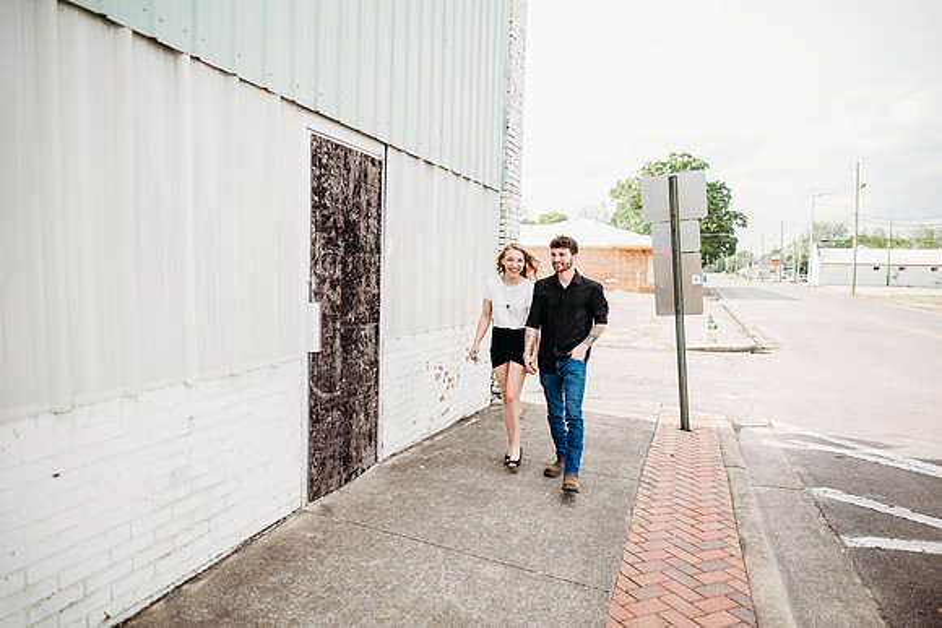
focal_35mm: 24
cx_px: 471
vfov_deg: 53.2
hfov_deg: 73.7
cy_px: 314
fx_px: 628
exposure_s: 1/640
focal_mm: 24
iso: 100
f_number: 2.8
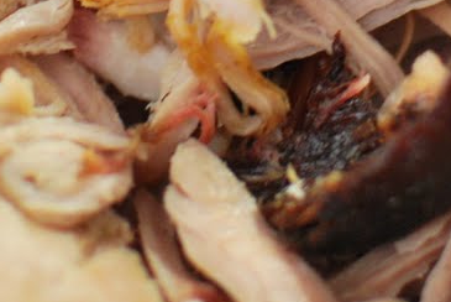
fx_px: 2886
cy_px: -225
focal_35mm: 230
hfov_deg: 8.9
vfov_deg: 5.9
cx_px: 158
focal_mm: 35
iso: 400
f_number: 2.2
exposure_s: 1/30
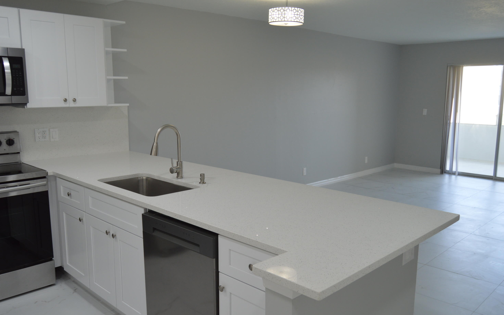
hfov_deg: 63.7
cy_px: 157
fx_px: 405
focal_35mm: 30
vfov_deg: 42.5
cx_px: 251
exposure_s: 1/100
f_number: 5
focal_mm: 19
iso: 400
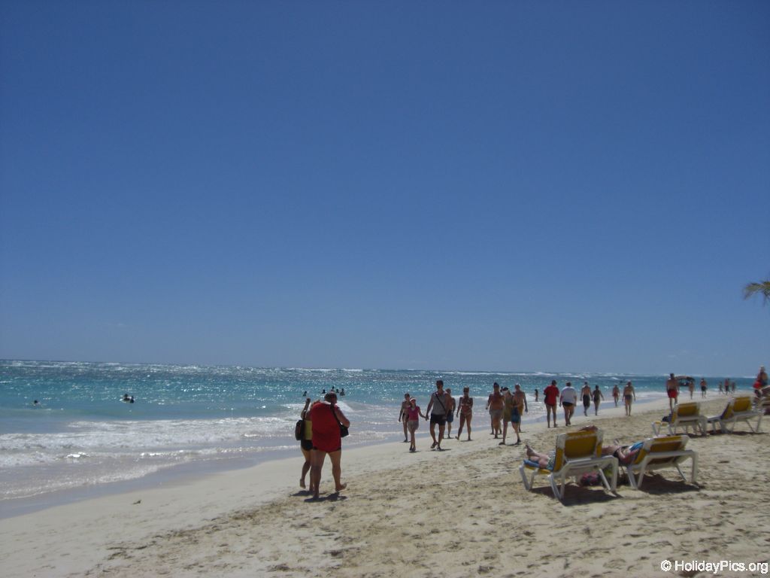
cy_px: 289
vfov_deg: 37.7
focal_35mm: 38
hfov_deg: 49.0
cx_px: 385
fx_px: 845
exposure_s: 1/640
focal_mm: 6.2
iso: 64
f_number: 8
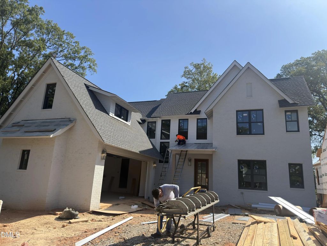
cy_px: 123
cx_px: 164
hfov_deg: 71.6
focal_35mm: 24
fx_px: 227
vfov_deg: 56.8
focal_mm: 6.76
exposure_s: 1/4237
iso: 80
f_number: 1.78
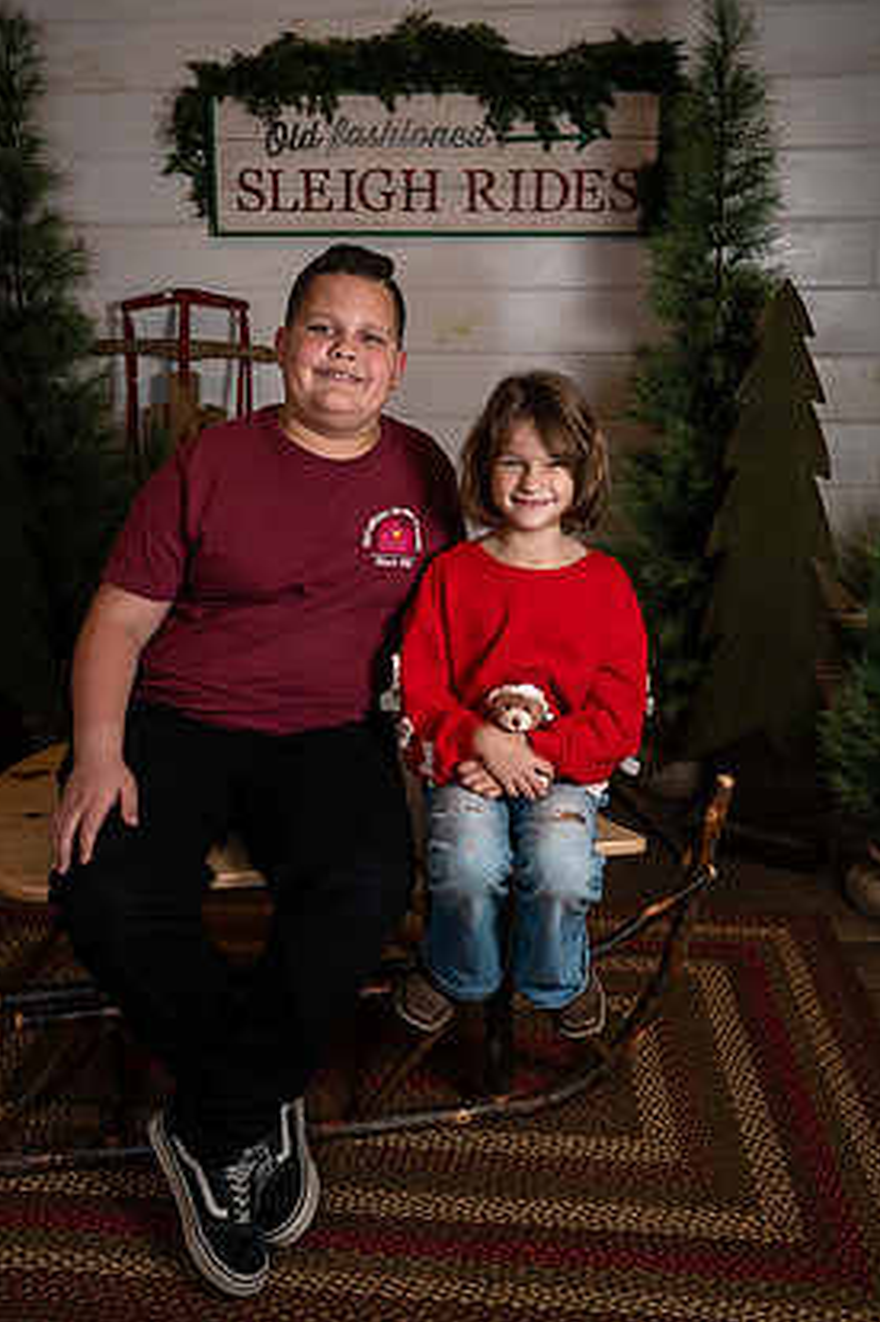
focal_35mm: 36
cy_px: 611
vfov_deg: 53.1
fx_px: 1321
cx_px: 426
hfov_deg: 36.8
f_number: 6.3
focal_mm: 33
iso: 400
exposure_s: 1/250
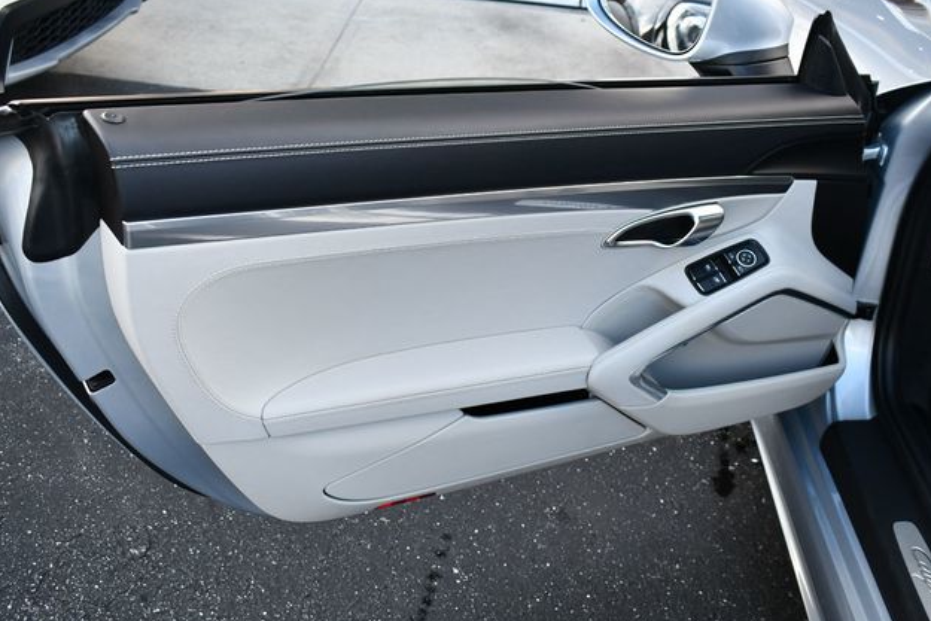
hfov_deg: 47.4
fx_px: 1060
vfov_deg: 32.6
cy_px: 313
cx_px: 474
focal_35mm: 41
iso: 400
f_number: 4.5
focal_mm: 20
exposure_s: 1/250
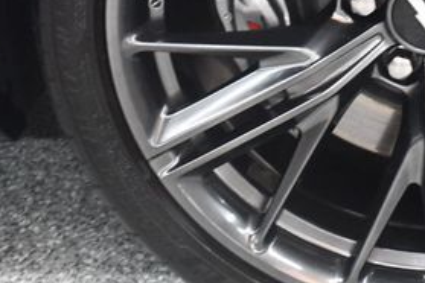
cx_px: 414
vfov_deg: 8.0
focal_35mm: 172
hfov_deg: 11.8
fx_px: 2030
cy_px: 24
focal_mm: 50
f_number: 4.8
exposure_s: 1/60
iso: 4500
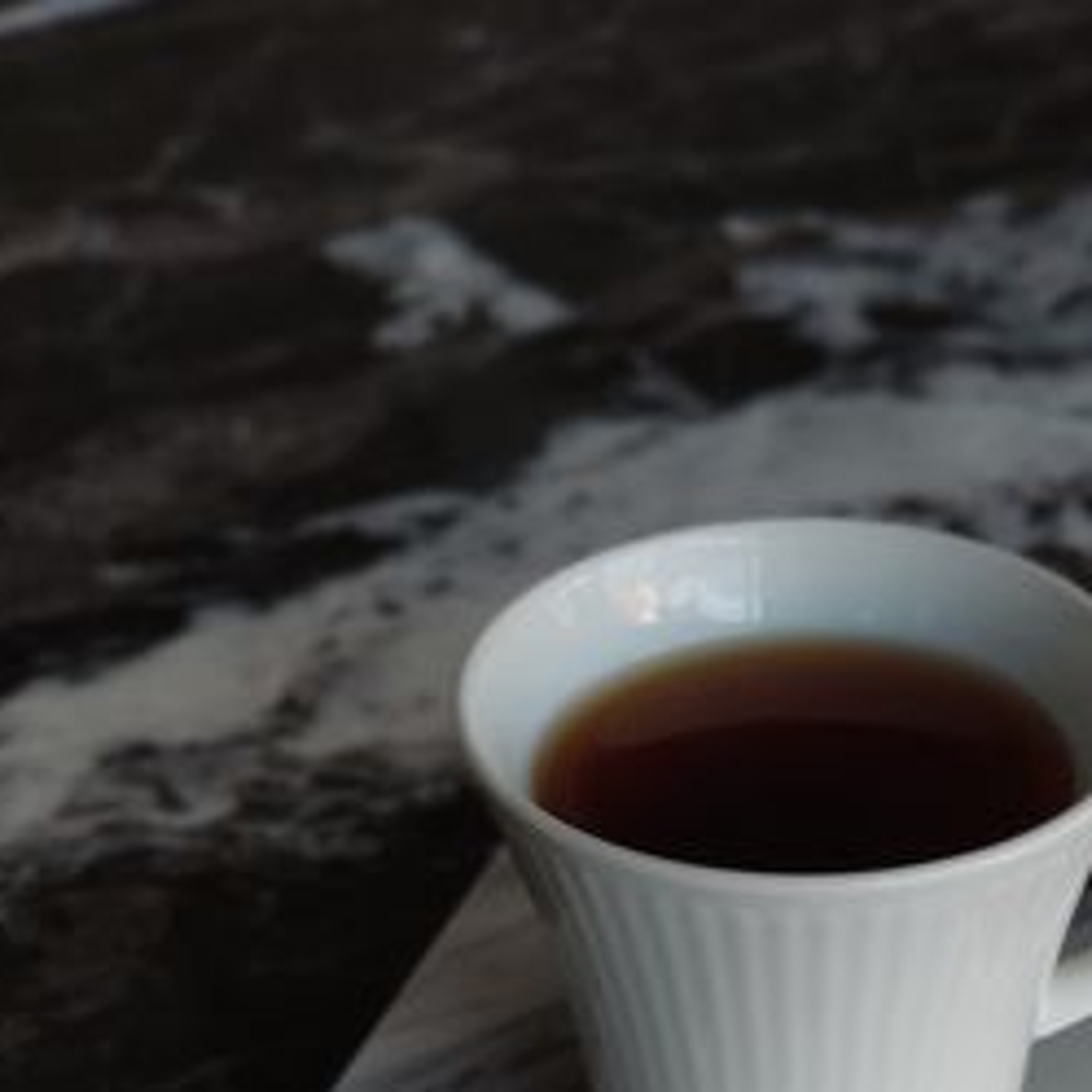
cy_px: 1092
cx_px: 792
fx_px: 3426
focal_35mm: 96
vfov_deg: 17.7
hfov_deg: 18.0
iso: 151
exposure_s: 1/50
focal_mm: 6.22
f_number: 2.2
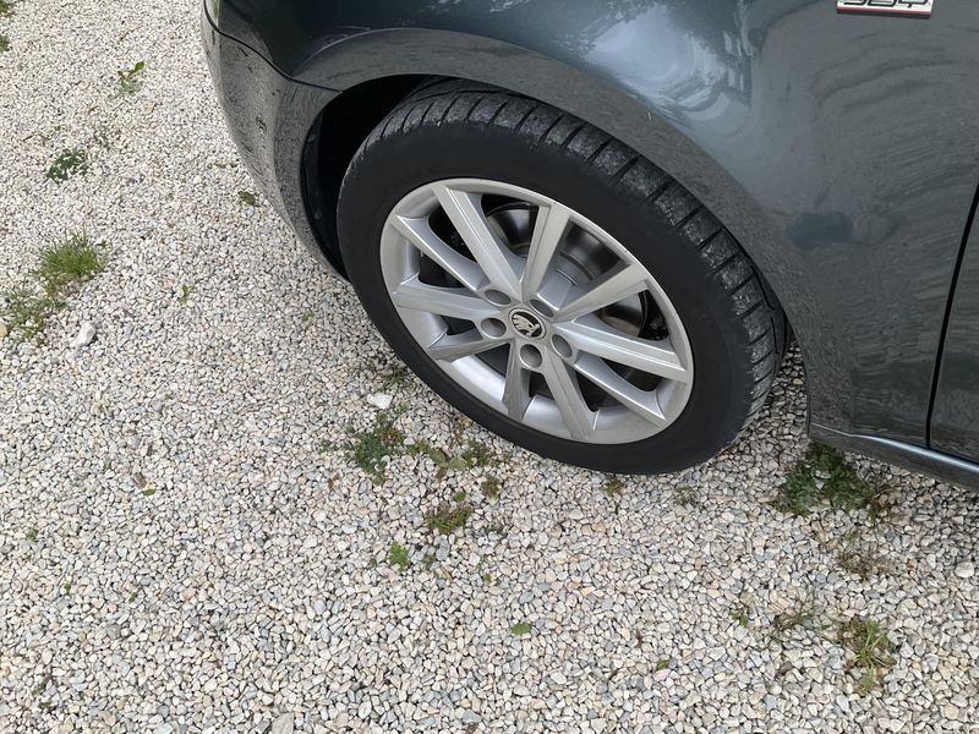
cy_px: 367
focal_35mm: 29
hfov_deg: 61.7
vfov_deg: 48.2
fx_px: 820
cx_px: 490
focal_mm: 3
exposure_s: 1/613
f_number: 1.8
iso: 25
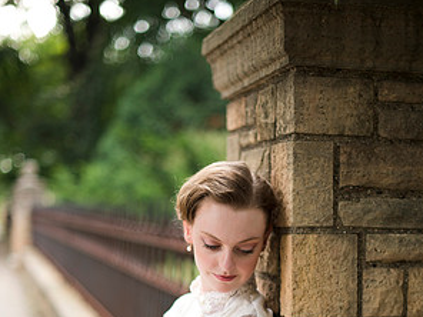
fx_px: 892
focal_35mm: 73
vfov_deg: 19.8
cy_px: 290
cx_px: 213
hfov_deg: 26.7
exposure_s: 1/500
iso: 200
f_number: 1.6
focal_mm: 50
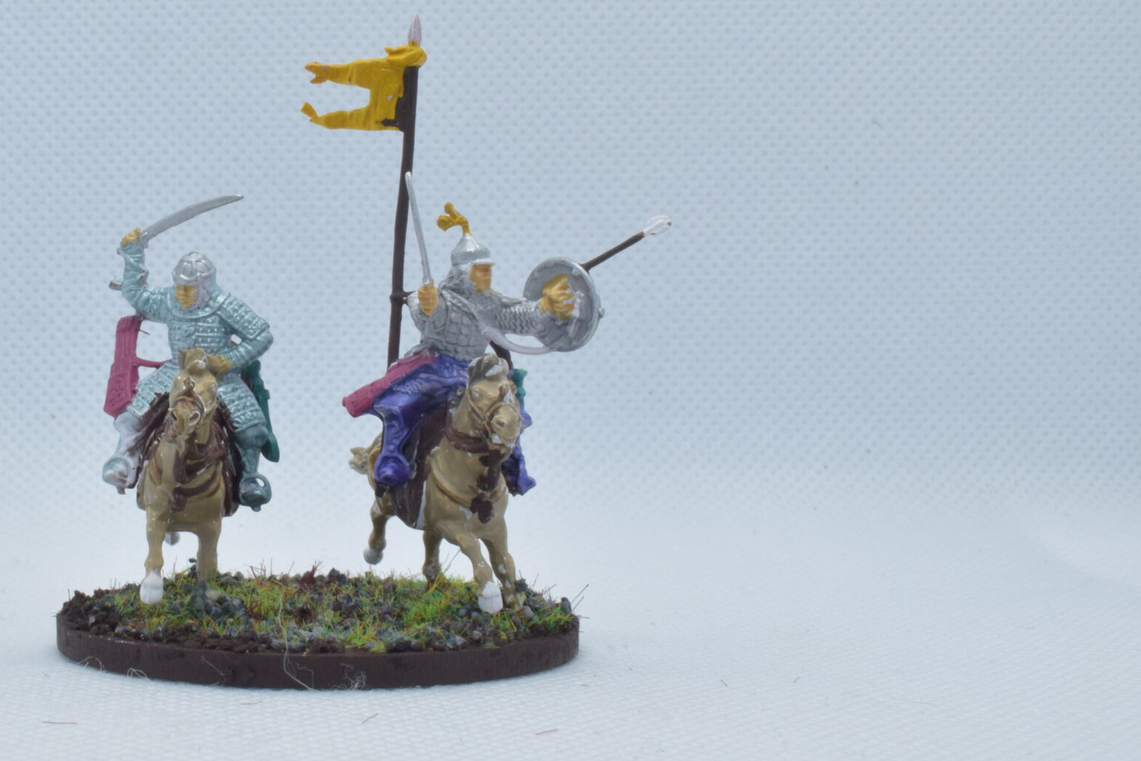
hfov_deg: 29.6
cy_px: 357
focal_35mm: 67
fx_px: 2118
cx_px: 255
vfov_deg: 20.4
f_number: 25
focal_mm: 27
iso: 800
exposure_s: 1/60
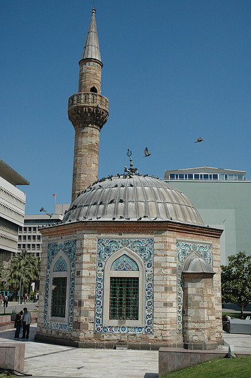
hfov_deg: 32.9
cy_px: 189
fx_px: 425
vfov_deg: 48.0
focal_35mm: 40
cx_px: 126
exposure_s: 1/3200
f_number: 5
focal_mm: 27
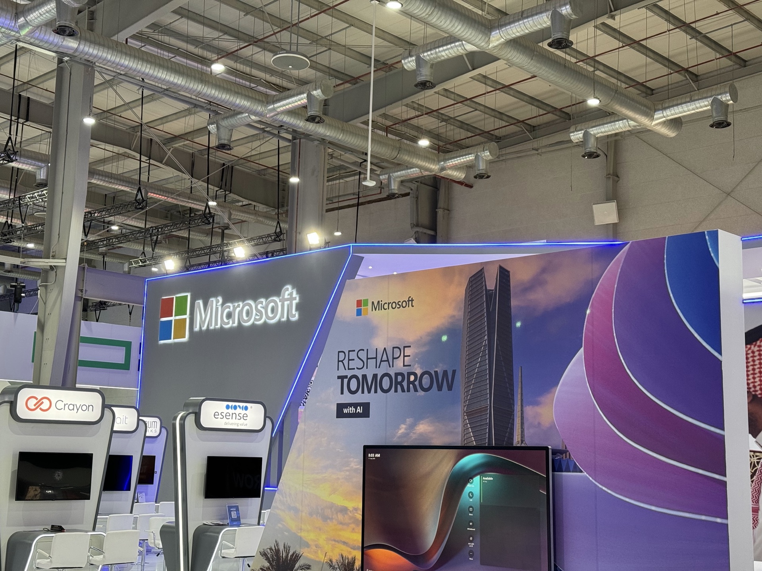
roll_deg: -1.3
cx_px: 381
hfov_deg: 39.7
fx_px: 1057
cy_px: 286
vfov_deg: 30.3
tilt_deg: +10.5
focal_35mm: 48
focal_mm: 6.86
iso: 160
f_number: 1.78
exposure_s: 1/60
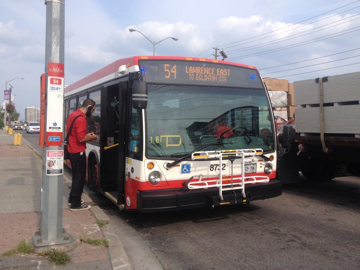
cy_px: 135
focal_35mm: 35
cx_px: 180
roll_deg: -1.3
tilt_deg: -2.2
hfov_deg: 52.6
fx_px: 364
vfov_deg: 40.7
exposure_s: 1/1200
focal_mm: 4.28
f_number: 2.4
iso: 50
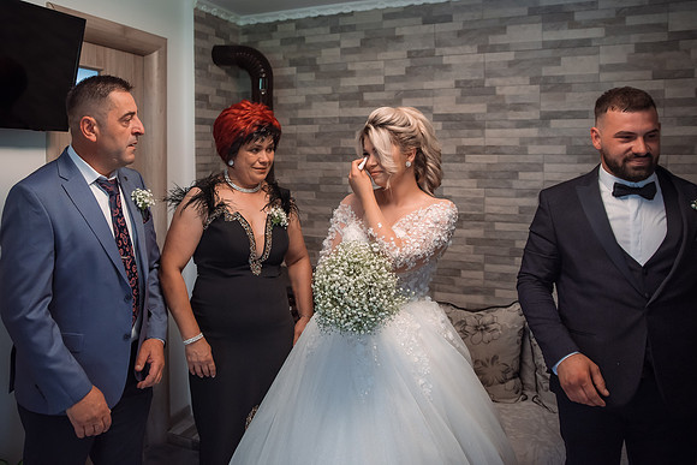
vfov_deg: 43.6
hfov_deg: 61.6
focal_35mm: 30
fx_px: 576
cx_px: 265
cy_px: 177
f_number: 2.8
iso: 1000
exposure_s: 1/250
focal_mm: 24
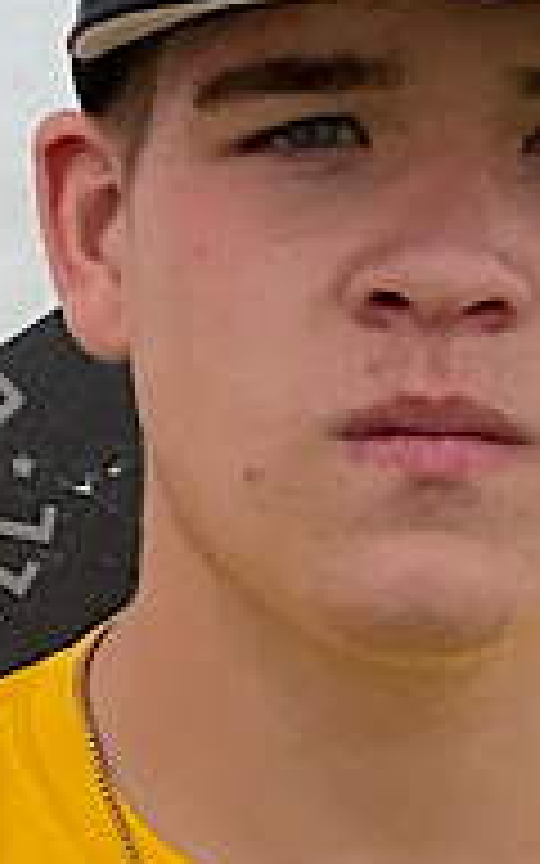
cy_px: 446
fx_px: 1507
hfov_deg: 20.2
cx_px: 400
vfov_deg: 32.0
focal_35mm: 64
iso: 16
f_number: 1.8
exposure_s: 1/1250
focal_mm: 3
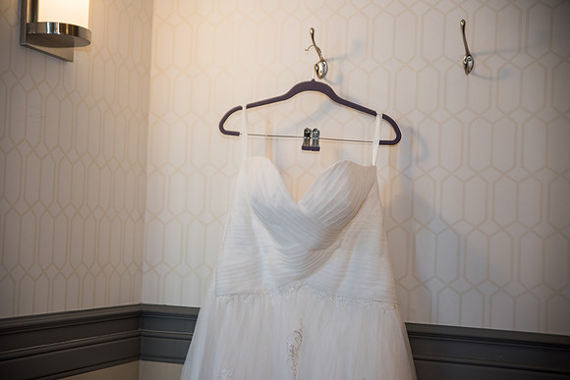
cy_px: 190
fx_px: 950
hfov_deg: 33.4
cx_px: 285
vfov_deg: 22.6
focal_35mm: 60
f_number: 2.8
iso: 400
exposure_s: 1/100
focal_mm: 60
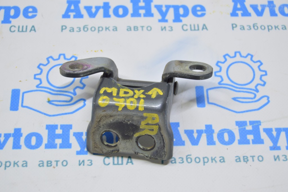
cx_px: 144
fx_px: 540
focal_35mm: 68
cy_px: 96
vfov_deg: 20.1
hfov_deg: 29.9
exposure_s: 1/20
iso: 400
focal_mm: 45
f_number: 5.6
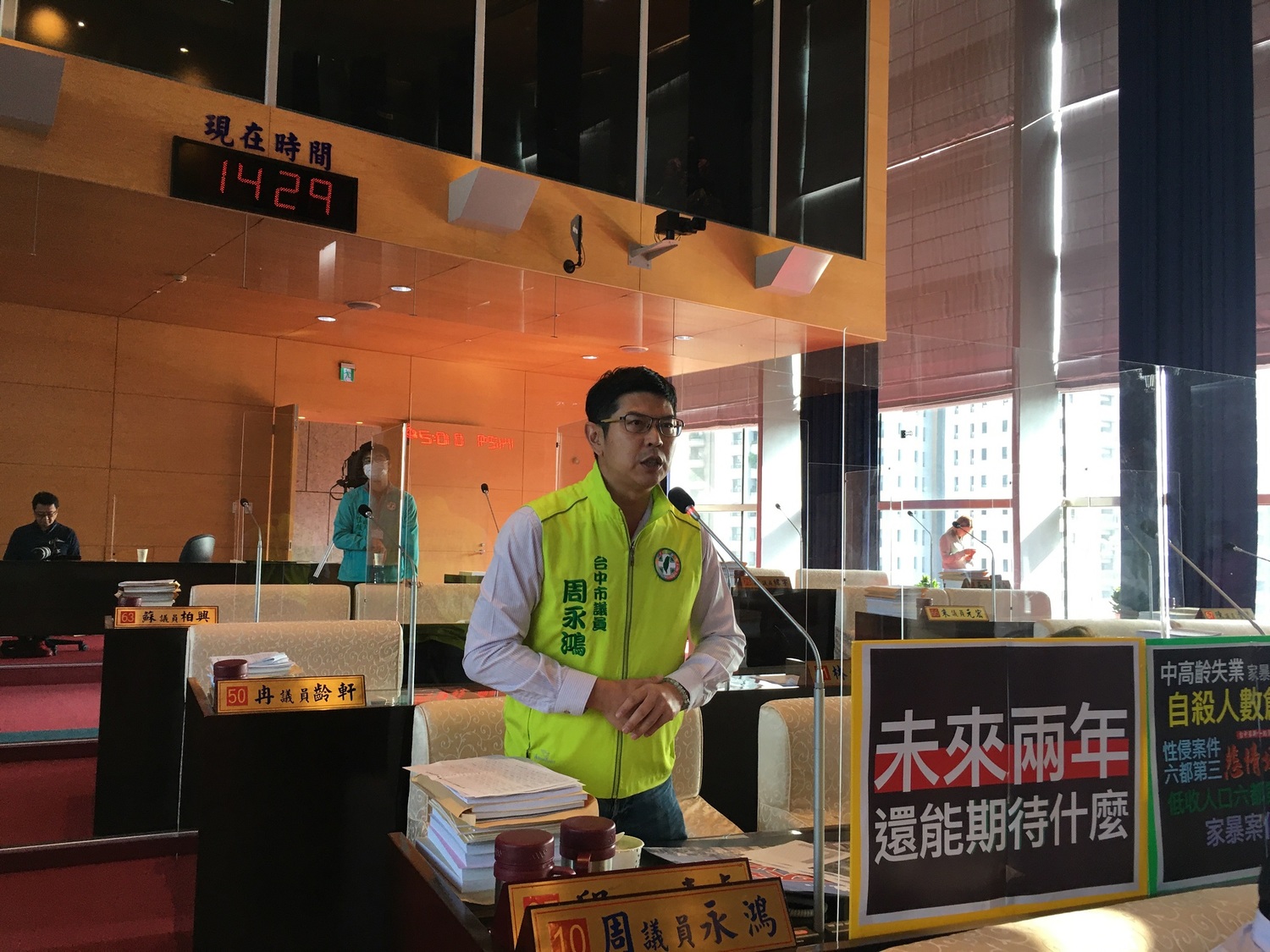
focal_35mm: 29
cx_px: 635
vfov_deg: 48.2
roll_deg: -1.7
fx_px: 1064
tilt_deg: +5.6
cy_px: 476
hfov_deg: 61.7
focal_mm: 4.15
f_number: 2.2
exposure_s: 1/30
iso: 32
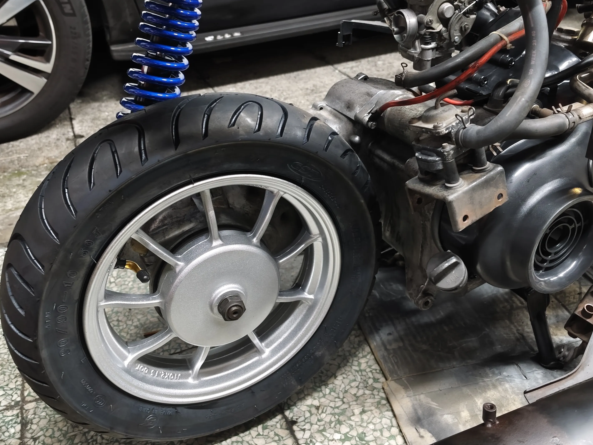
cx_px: 295
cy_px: 178
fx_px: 565
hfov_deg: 55.4
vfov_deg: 42.7
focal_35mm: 33
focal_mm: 6.07
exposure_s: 1/24
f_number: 1.7
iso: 2000
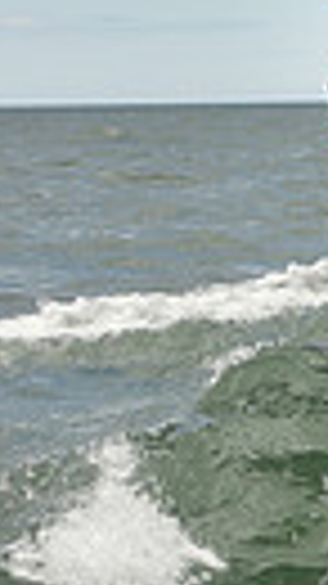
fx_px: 5078
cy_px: 16
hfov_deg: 3.5
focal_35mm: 328
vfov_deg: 6.6
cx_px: 1299
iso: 320
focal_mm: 70
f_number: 9
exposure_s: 1/800
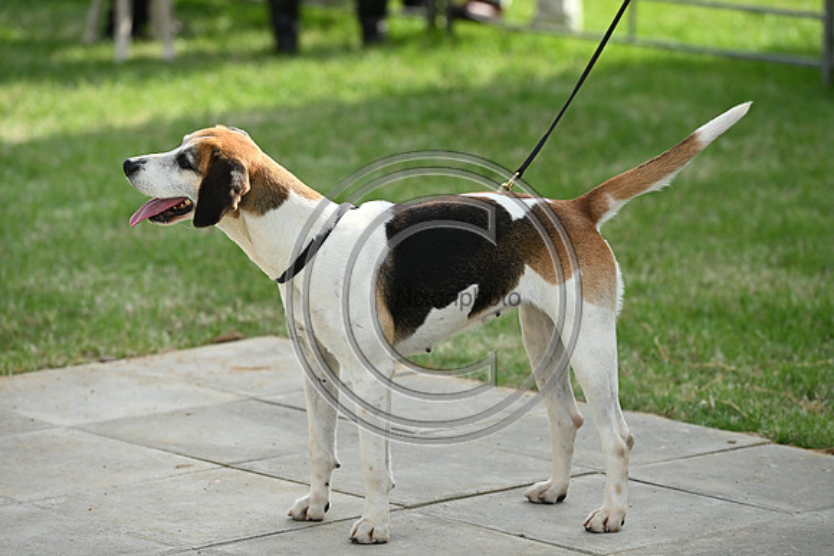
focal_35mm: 175
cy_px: 278
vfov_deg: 7.9
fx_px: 4055
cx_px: 417
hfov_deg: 11.7
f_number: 4.5
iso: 320
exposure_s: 1/1000
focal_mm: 175
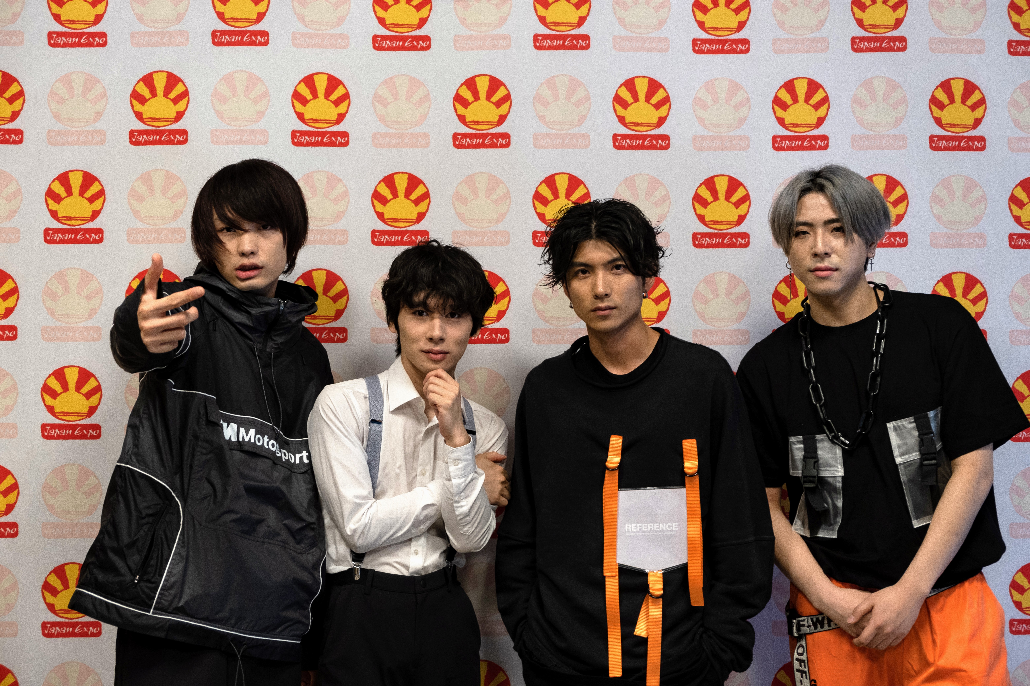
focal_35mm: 49
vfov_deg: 27.5
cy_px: 343
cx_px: 515
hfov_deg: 40.3
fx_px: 1402
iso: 800
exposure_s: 1/60
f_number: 3.6
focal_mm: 32.9
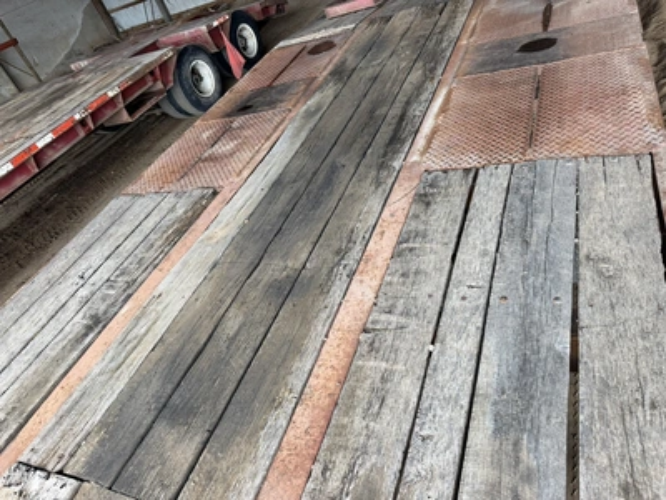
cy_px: 250
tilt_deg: -37.0
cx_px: 333
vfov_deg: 56.8
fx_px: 462
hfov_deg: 71.6
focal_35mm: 24
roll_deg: +19.9
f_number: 1.78
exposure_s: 1/121
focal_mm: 6.76
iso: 125
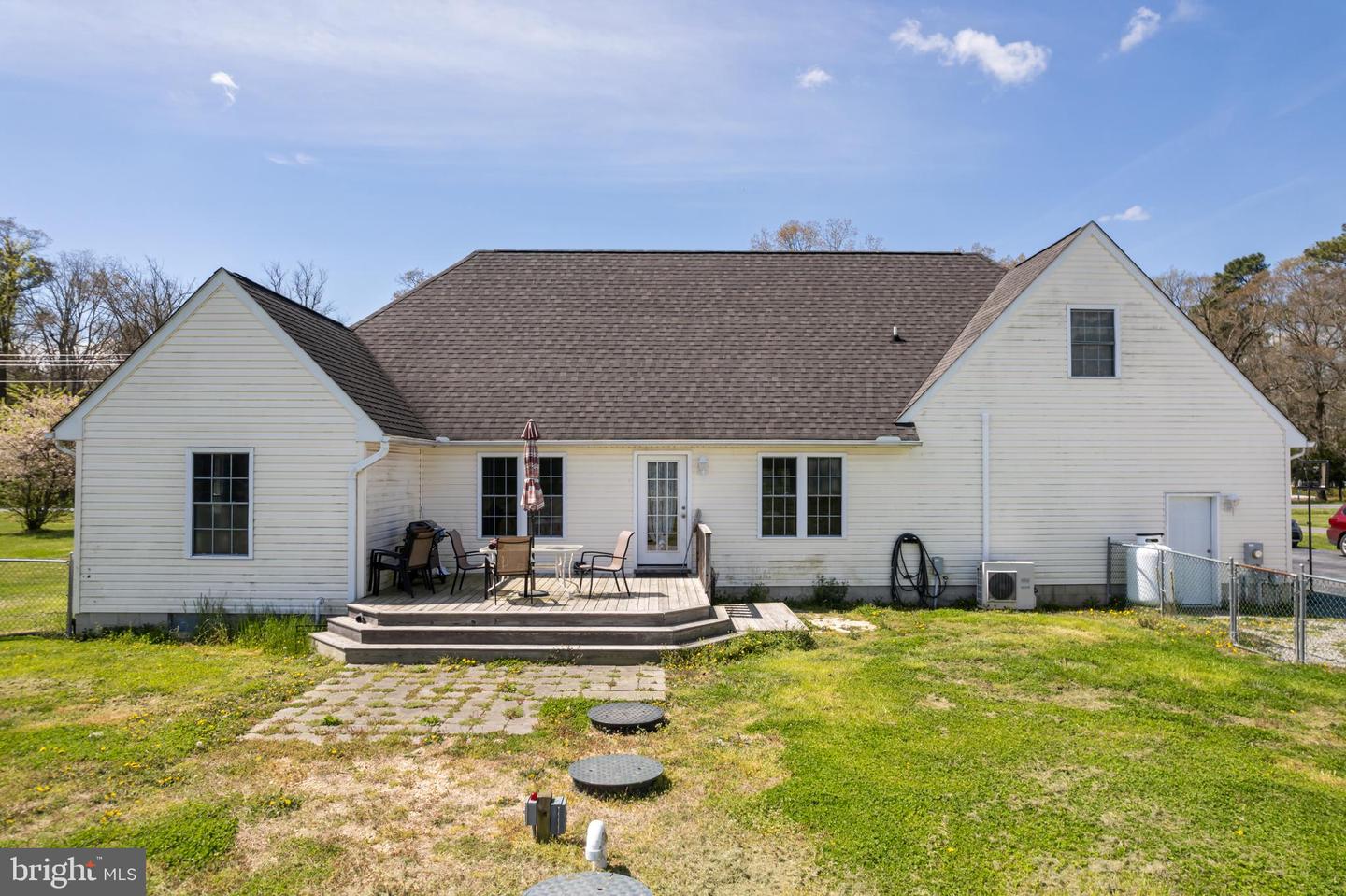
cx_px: 673
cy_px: 448
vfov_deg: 57.2
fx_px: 822
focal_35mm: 22
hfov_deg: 78.6
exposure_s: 1/1600
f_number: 2.8
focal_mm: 8.38
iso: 100
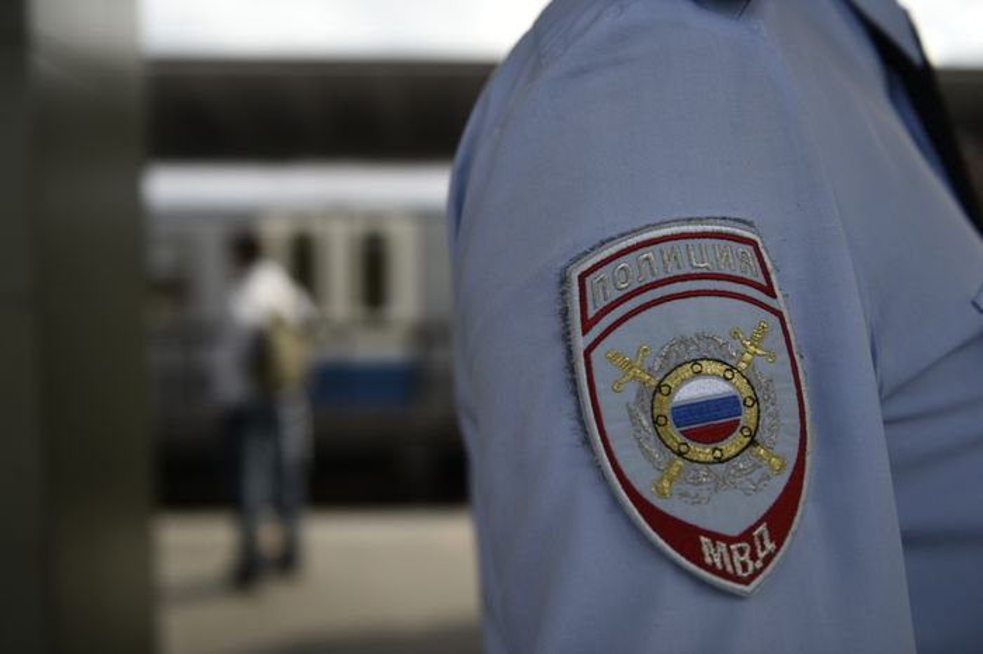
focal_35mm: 35
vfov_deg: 37.8
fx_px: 955
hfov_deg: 54.5
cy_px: 327
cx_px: 492
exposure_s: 1/1250
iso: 200
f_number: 2.8
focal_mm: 35
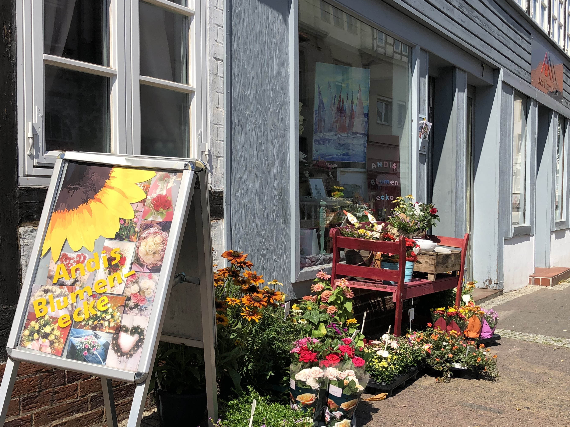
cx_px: 296
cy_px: 223
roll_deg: +1.0
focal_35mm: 42
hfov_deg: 44.8
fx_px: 692
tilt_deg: +0.5
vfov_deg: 34.3
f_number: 1.8
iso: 20
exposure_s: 1/2404
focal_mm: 3.99
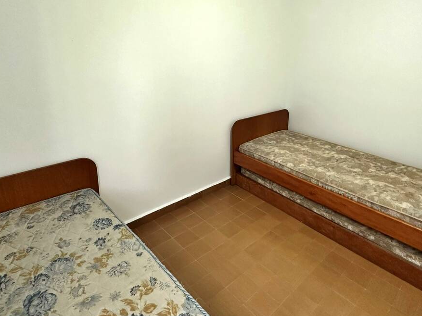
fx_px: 280
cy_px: 105
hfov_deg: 73.3
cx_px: 248
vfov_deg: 57.5
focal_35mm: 23
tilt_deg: -12.1
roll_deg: -1.9
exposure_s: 1/60
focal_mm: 2.22
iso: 250
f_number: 2.2
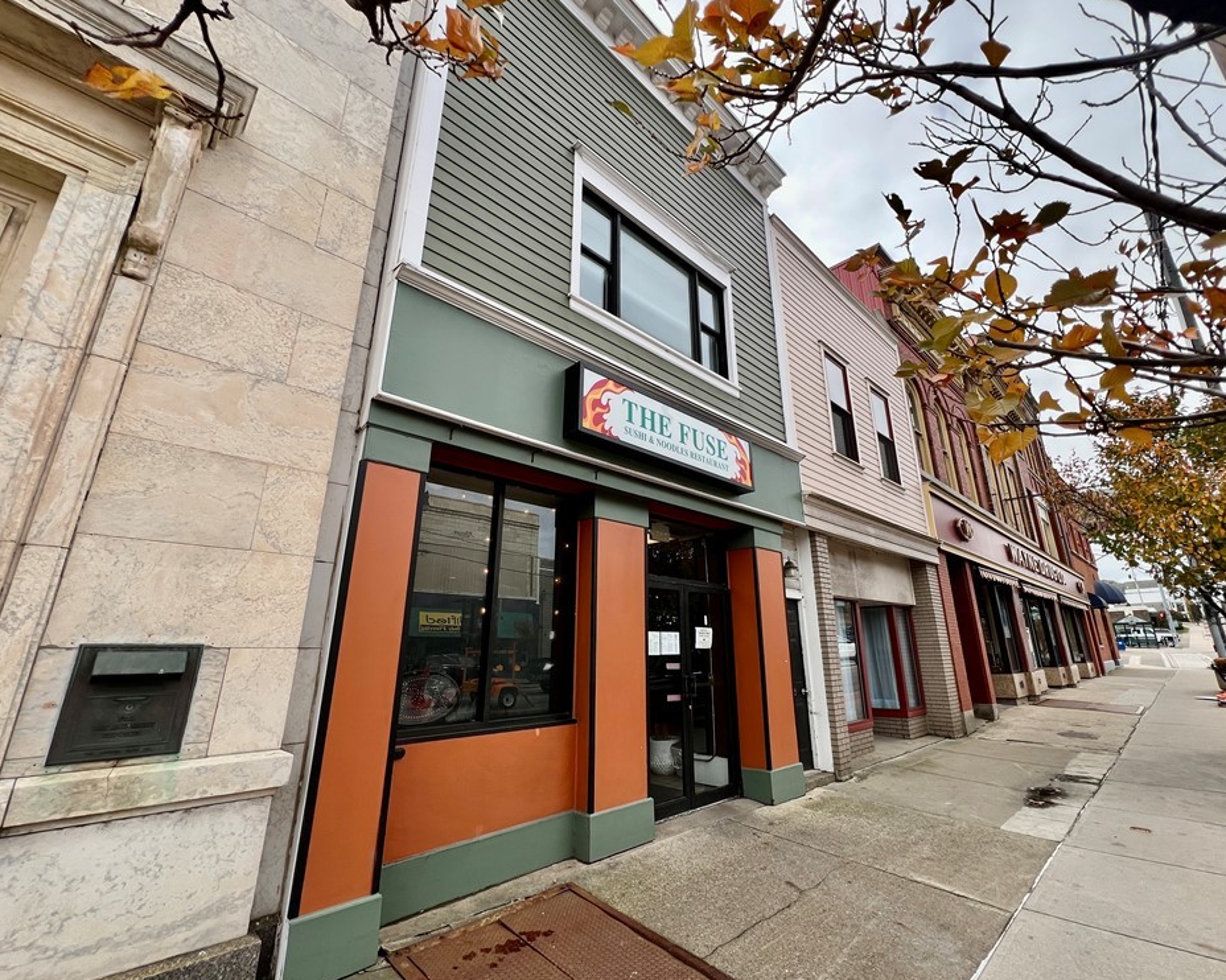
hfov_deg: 100.6
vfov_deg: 87.9
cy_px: 478
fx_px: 508
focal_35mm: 14
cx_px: 651
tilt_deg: +20.6
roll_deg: -0.4
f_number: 1.8
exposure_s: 1/348
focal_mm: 1.57
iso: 32
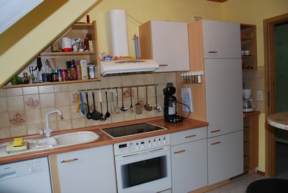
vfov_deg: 48.1
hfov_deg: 67.3
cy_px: 96
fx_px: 216
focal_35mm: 27
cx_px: 144
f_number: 3.8
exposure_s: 1/60
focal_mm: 18
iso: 200
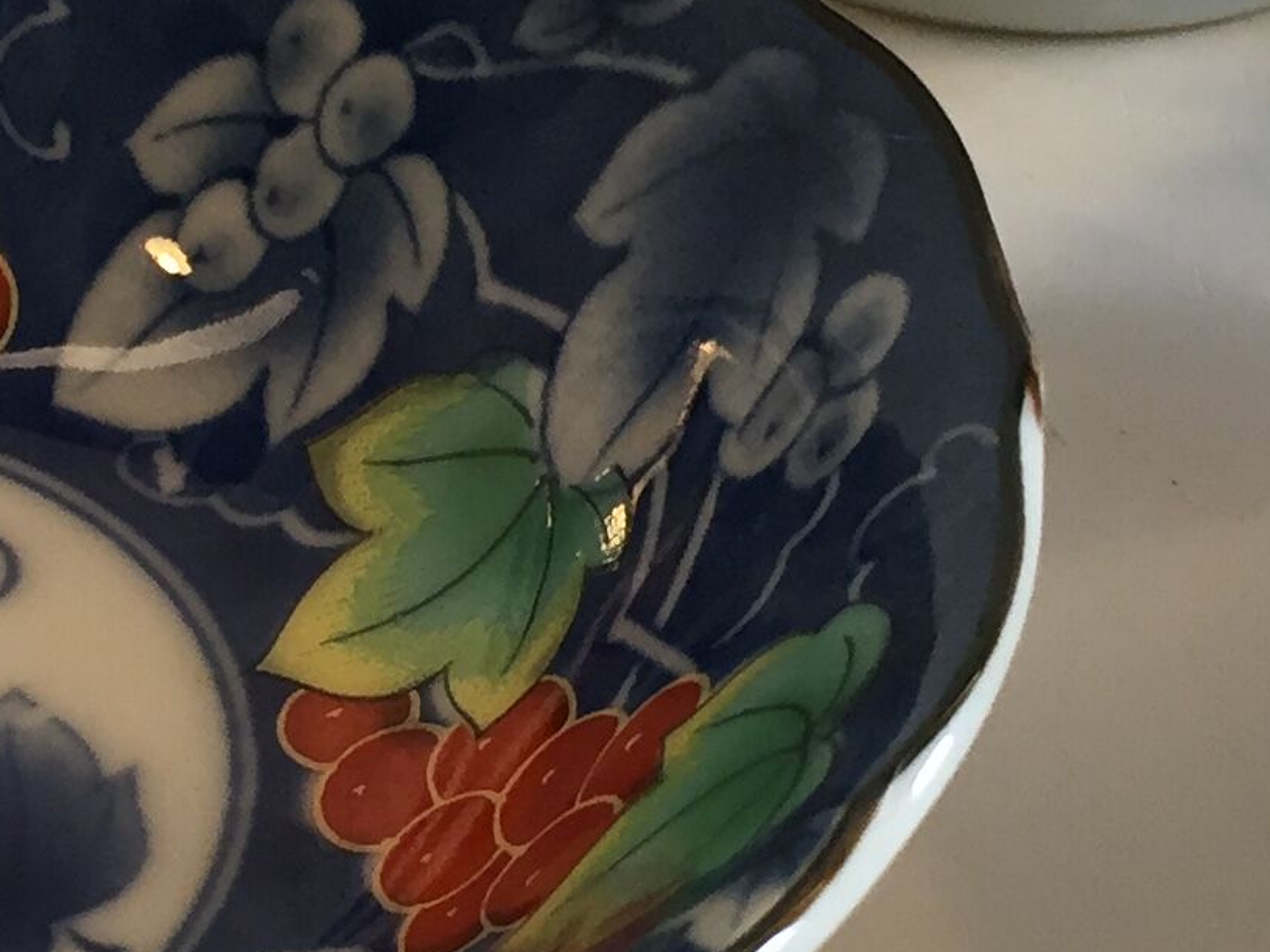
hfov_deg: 16.8
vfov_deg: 12.7
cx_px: 246
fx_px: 4256
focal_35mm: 116
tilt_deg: -38.5
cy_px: 277
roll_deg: -0.5
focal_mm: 4.15
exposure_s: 1/33
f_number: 2.2
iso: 40
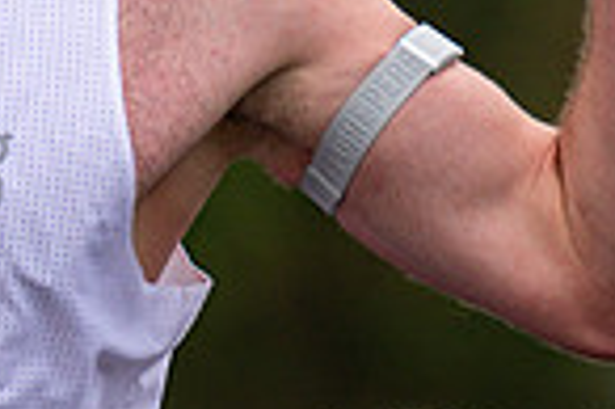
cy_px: -202
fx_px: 30579
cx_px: -84
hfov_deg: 1.2
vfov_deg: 0.8
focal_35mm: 1792
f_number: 2.8
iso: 400
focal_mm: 300
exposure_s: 1/1600
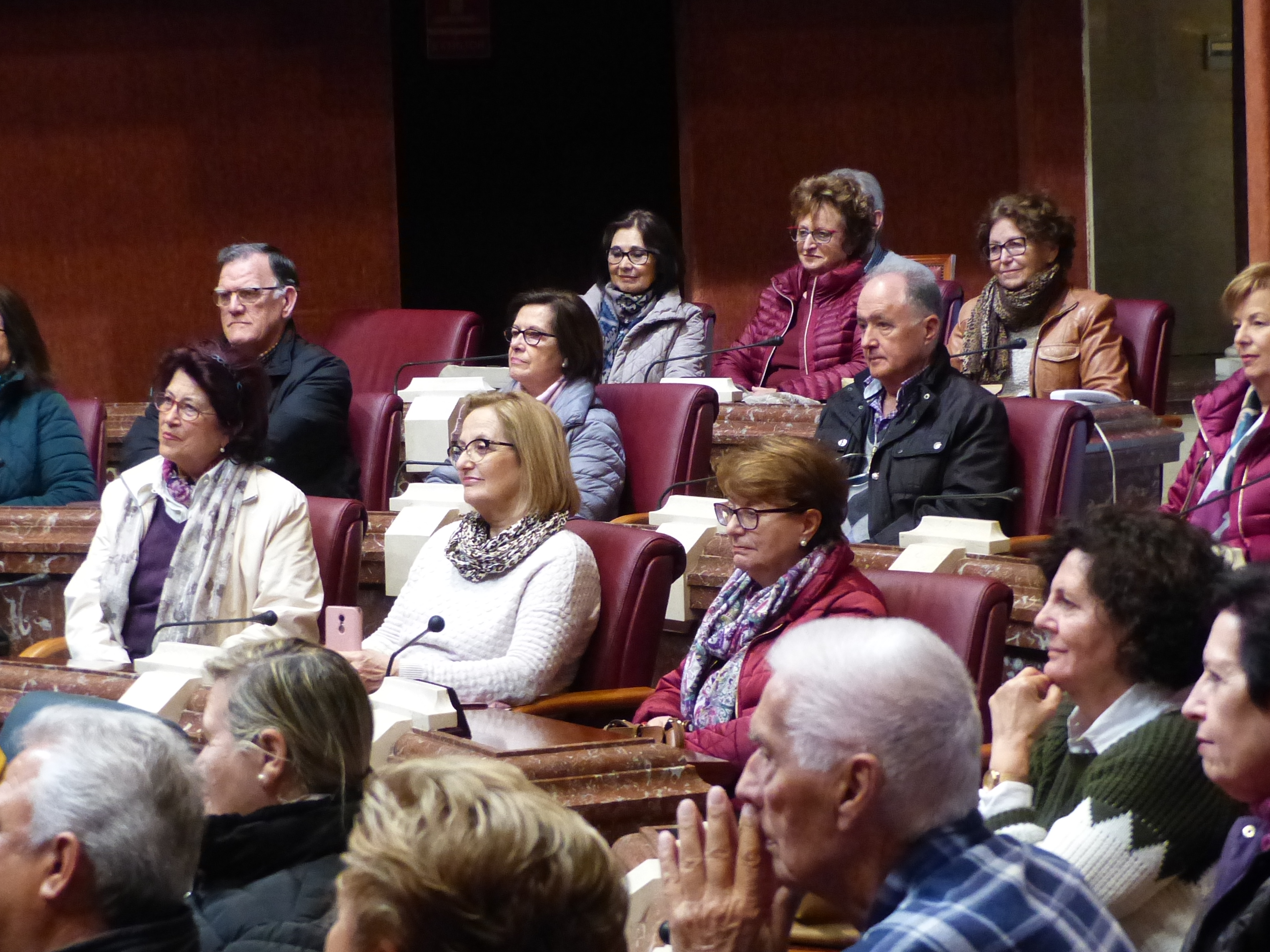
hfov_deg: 18.0
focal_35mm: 109
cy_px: 521
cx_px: 549
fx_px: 3999
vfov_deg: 13.6
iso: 800
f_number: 2.8
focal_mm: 15
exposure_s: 1/40
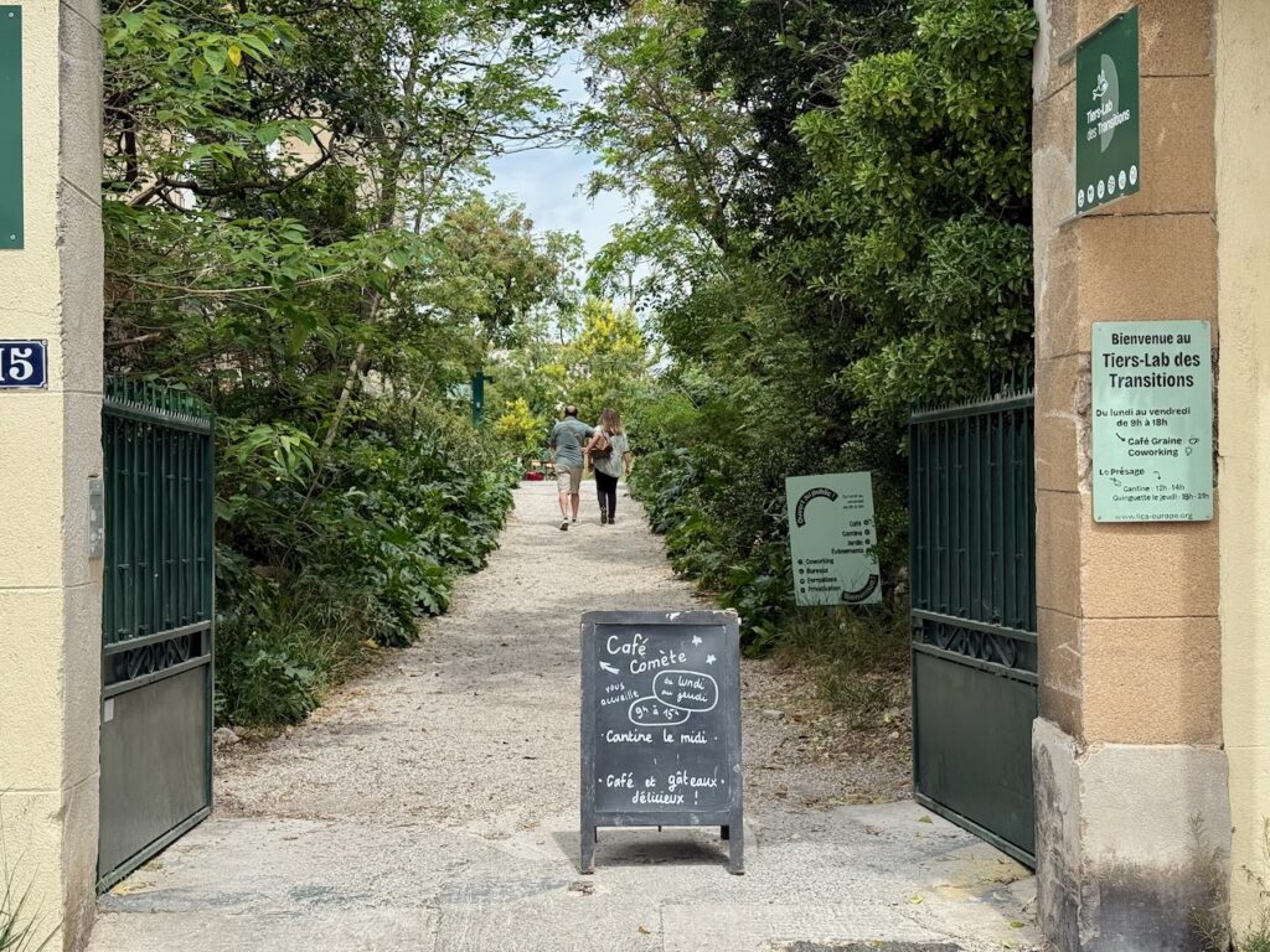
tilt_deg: +0.8
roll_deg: +0.2
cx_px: 635
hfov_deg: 39.7
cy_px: 476
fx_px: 1761
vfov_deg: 30.3
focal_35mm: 48
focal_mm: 6.76
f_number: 1.78
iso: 80
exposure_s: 1/2033
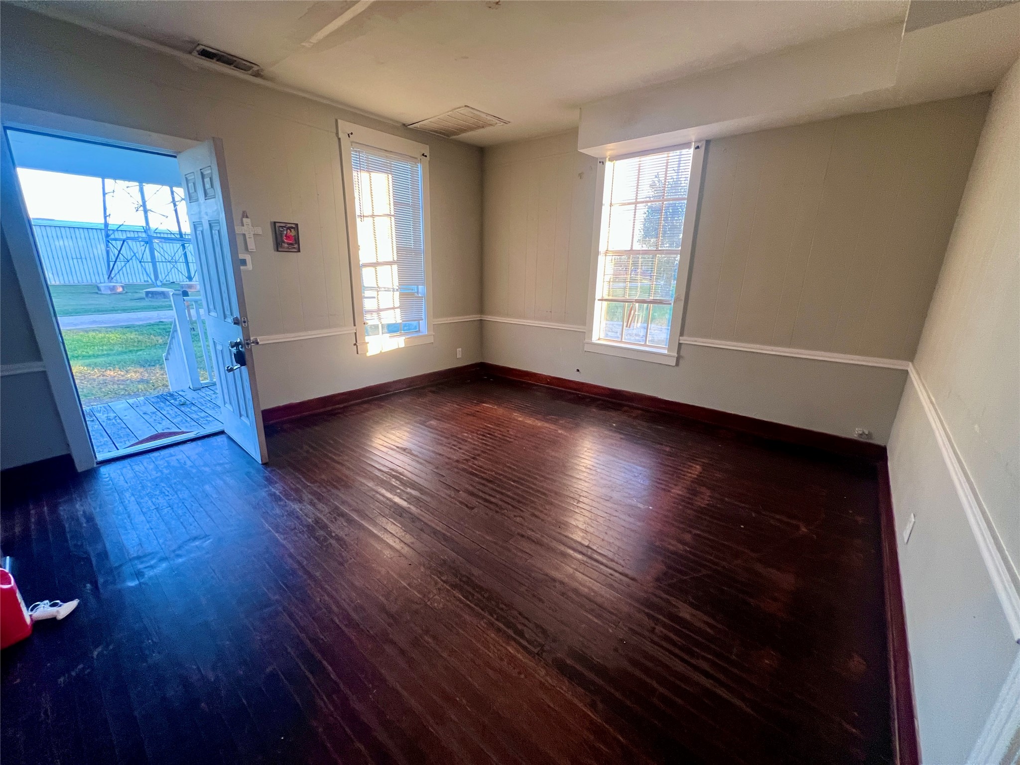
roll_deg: -1.0
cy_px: 382
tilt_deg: -14.2
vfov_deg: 89.9
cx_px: 510
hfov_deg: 106.2
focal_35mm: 13
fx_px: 383
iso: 200
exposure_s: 1/99
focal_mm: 1.57
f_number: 1.8
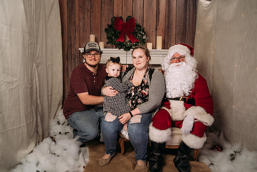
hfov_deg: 52.4
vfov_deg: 36.4
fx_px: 261
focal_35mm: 37
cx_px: 131
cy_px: 88
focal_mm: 35
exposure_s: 1/100
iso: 100
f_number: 6.3
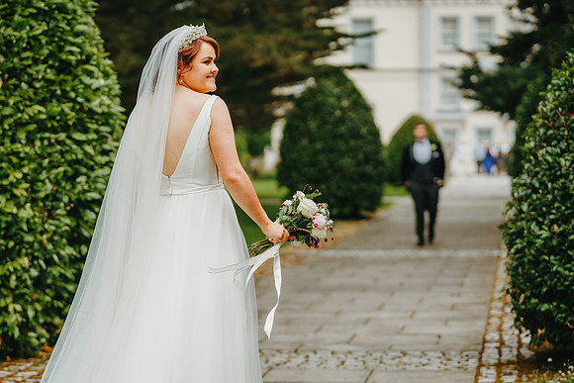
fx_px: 1554
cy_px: 209
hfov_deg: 20.9
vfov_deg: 14.0
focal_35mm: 97
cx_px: 245
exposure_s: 1/2000
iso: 250
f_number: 2.2
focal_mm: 85
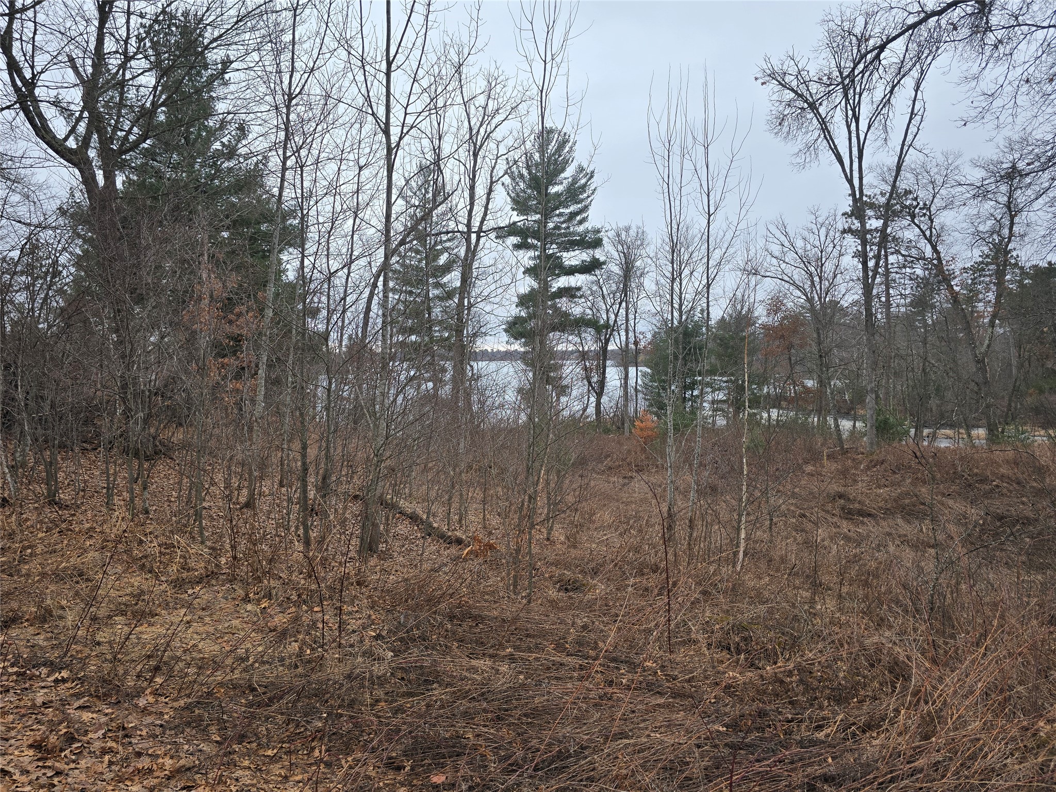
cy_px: 396
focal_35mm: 23
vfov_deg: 58.9
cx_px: 528
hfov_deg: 73.9
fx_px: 702
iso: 12
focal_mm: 6.3
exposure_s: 1/180
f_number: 1.7
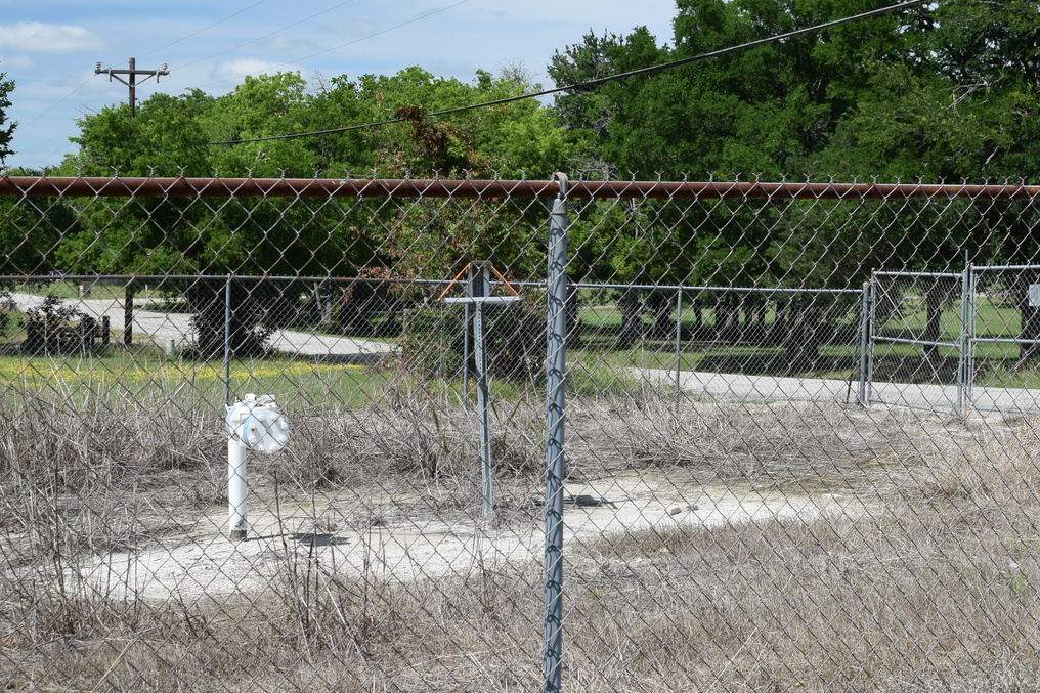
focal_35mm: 60
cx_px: 510
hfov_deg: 33.5
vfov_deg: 22.7
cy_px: 379
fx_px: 1727
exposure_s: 1/250
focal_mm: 25
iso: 200
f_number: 8
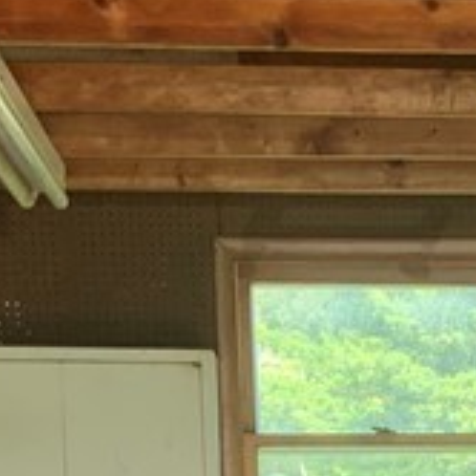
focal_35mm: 158
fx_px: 2458
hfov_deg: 10.8
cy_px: 943
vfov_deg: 10.2
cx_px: 651
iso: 50
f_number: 1.8
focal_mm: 3
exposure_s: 1/122
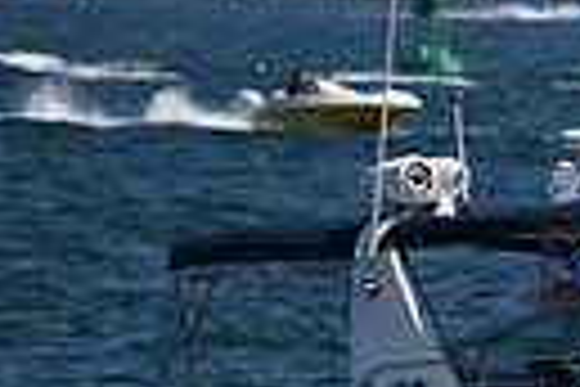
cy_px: 524
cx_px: 1084
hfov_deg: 1.0
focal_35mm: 2021
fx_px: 32558
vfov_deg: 0.7
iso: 200
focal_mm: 300
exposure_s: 1/1600
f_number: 7.1
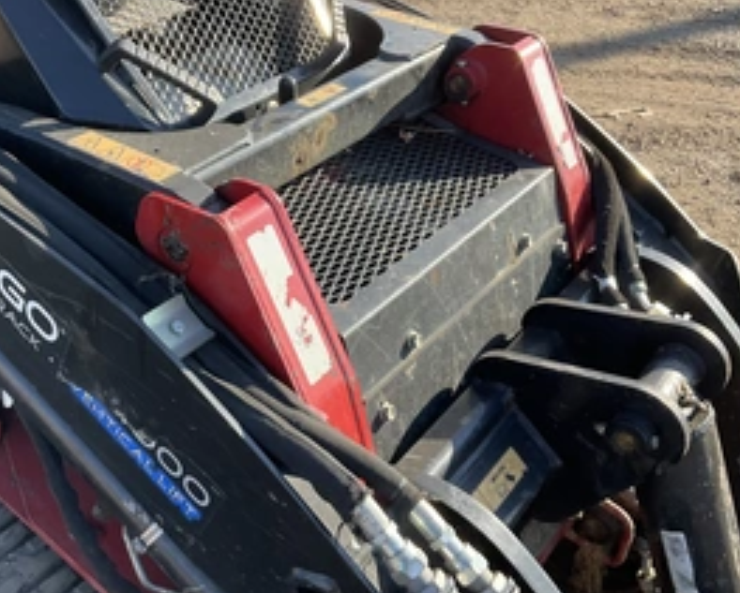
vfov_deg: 34.9
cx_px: 287
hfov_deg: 42.6
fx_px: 943
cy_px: 259
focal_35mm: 43
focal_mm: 3
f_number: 1.8
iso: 25
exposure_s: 1/400
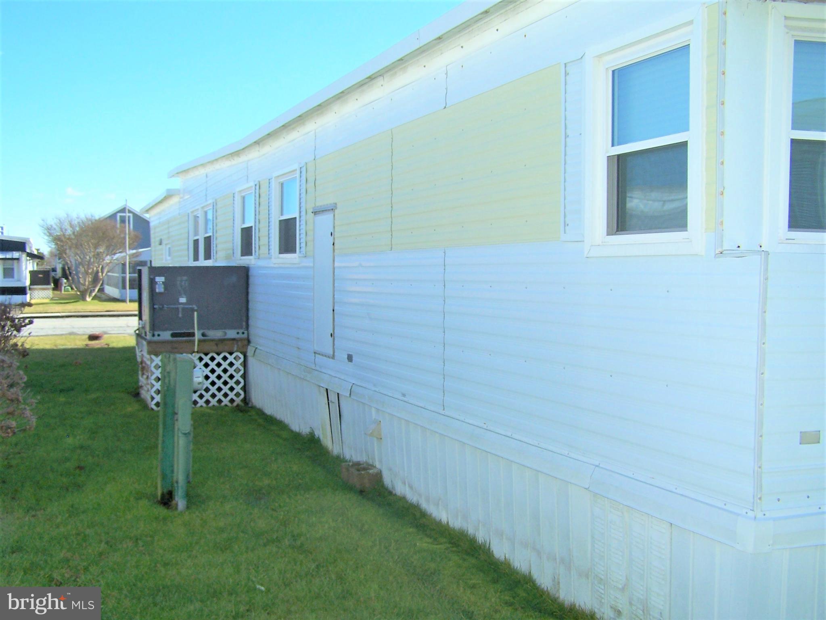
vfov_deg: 37.7
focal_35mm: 38
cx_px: 413
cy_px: 310
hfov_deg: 49.0
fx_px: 907
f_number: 4
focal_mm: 6.3
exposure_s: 1/750
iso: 80
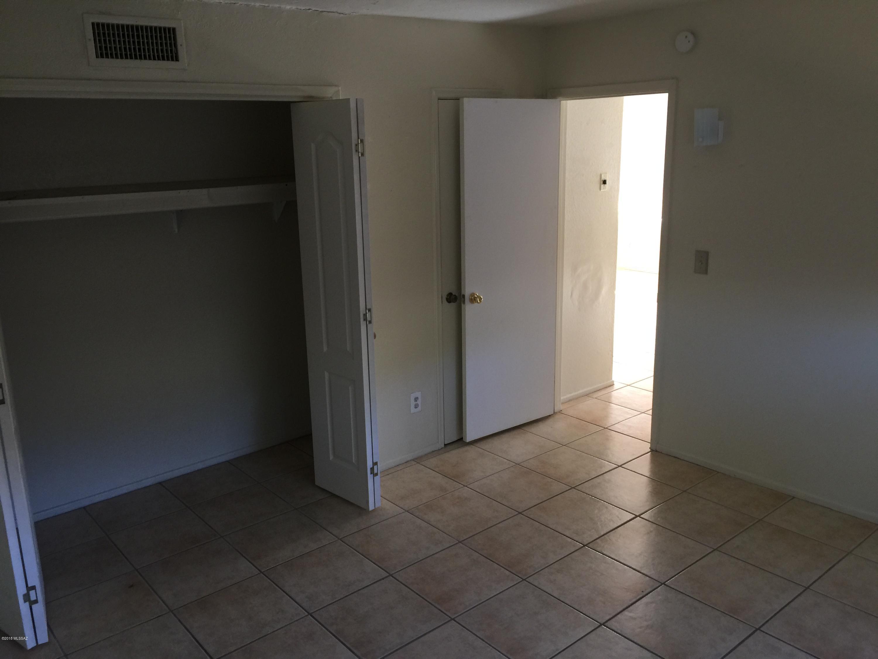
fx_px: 736
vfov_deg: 48.2
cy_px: 330
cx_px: 439
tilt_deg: -12.7
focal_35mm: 29
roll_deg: +1.3
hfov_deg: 61.7
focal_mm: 4.15
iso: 50
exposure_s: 1/30
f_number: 2.2
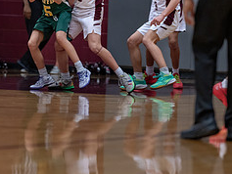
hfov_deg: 5.8
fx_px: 2280
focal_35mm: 340
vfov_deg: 4.4
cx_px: 83
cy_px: 3
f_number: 1.8
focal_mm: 135
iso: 1250
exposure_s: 1/1000
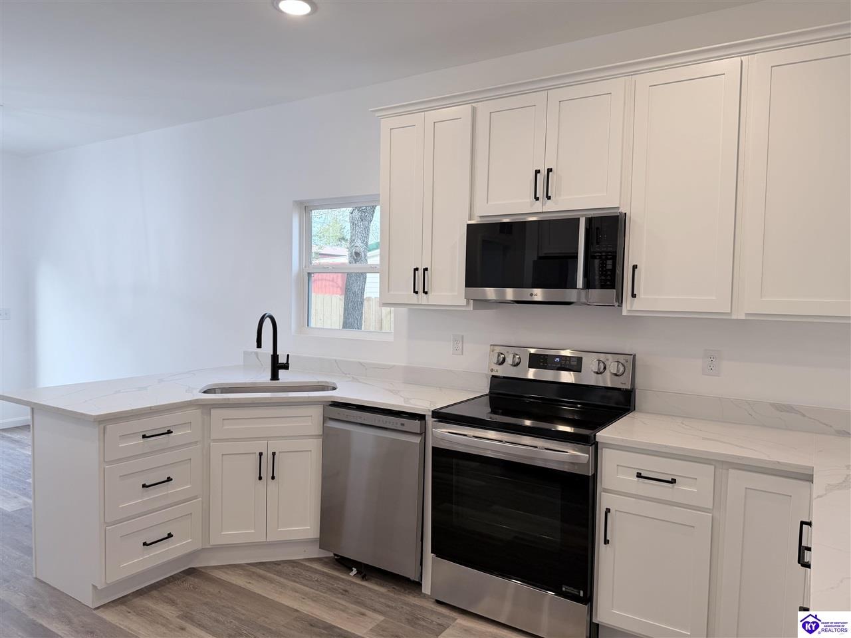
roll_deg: -1.0
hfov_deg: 71.6
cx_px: 426
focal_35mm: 24
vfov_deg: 56.8
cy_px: 319
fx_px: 590
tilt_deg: -3.2
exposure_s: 1/140
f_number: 1.78
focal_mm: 6.76
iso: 80
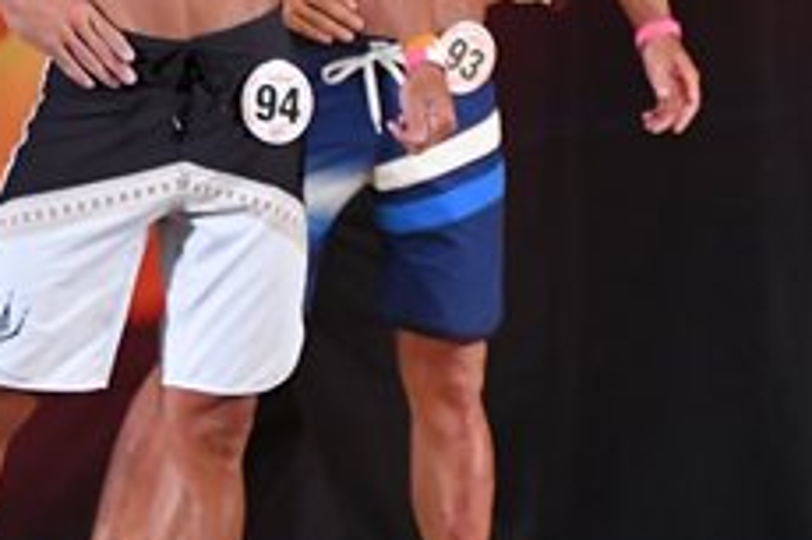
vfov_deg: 2.2
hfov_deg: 3.3
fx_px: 14222
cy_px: -21
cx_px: 1064
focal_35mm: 631
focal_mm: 125
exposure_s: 1/400
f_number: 5.6
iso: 3200
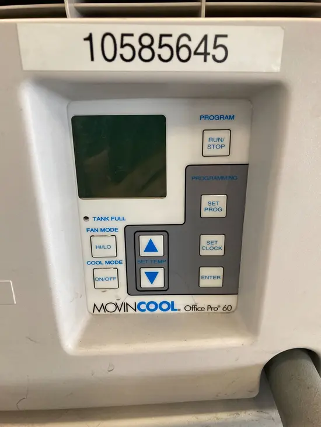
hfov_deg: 49.8
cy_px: 214
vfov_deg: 63.4
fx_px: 346
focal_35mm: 28
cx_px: 160
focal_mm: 3.99
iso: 160
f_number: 1.8
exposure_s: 1/60
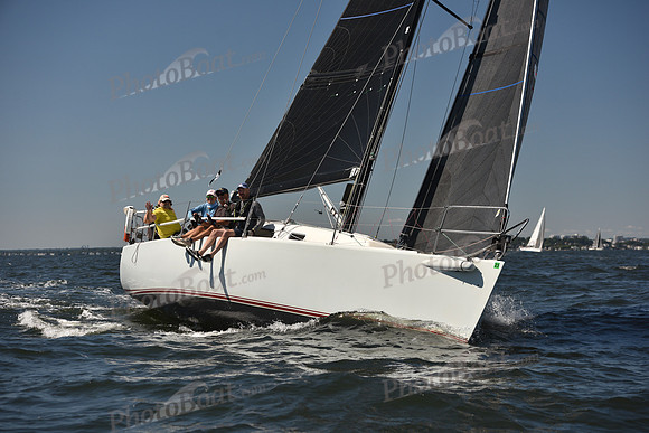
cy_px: 216
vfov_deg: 19.5
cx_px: 324
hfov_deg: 28.8
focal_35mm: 70
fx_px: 1262
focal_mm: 70
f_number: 4
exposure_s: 1/1600
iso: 250
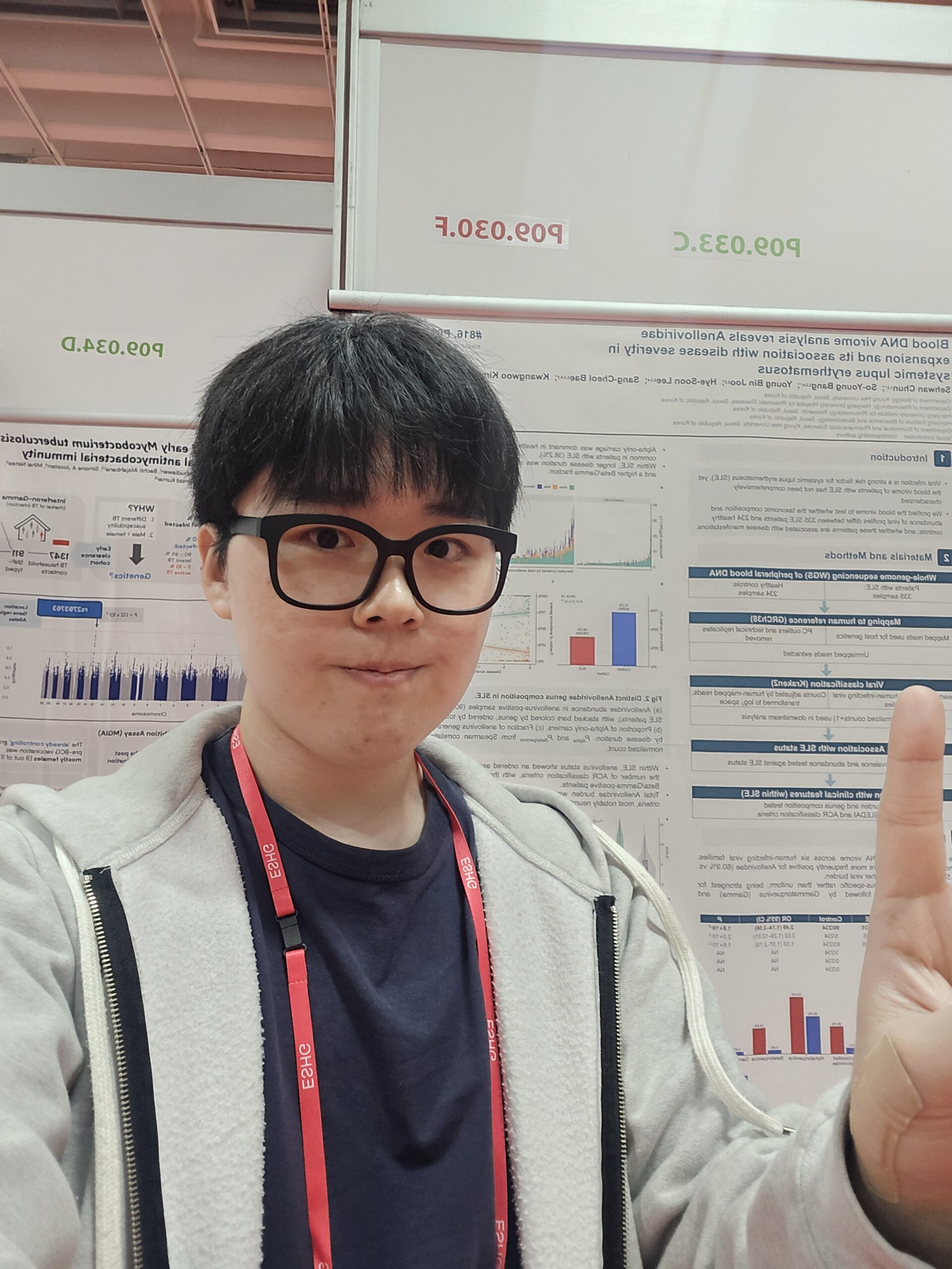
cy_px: 634
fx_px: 843
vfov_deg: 73.9
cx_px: 476
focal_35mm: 23
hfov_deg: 58.9
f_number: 2.2
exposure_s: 1/50
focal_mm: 2.9
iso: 320
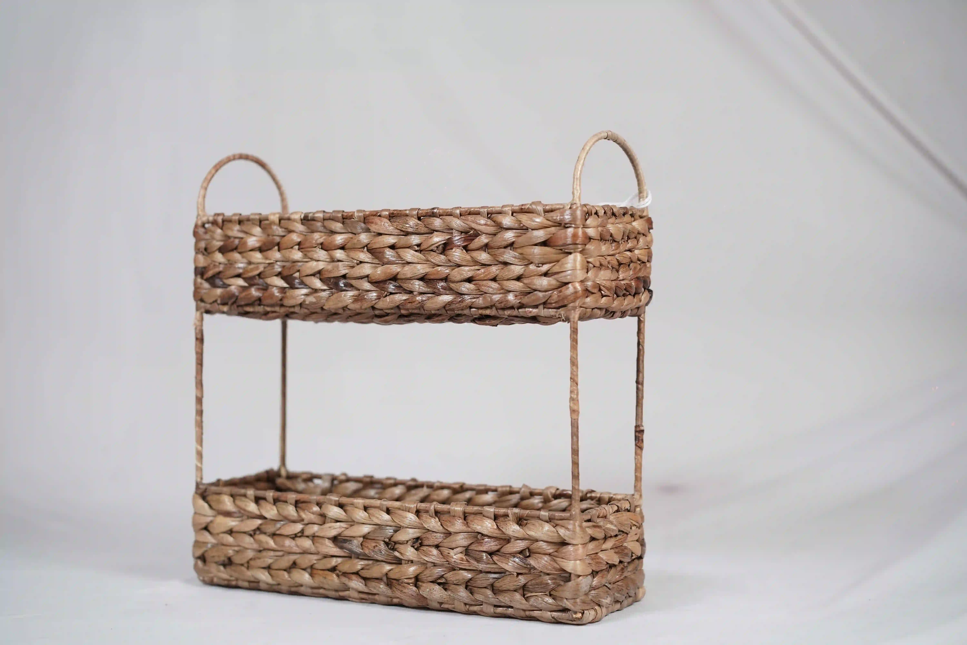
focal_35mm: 55
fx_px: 1477
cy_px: 322
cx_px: 484
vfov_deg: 24.6
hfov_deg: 36.2
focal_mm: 55
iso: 320
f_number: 3.2
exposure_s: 1/125
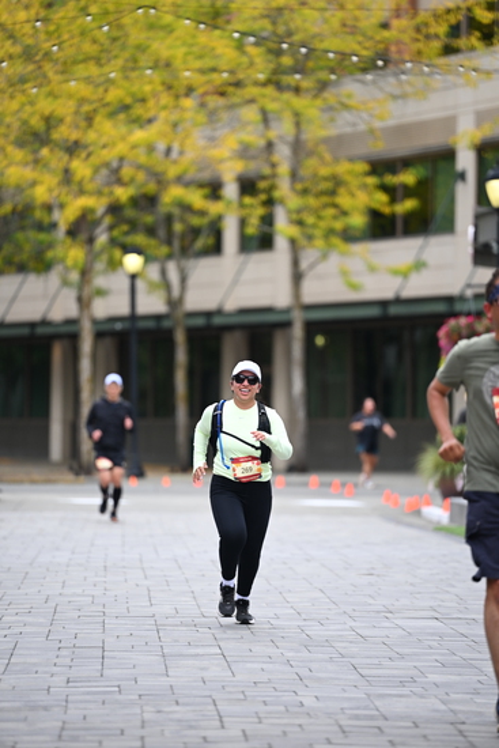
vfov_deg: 11.1
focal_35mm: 185
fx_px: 3844
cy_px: 374
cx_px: 250
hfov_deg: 7.4
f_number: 2.8
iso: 640
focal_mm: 185
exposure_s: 1/2500
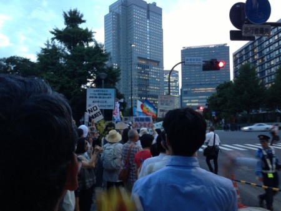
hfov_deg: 55.3
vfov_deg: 43.0
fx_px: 268
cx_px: 140
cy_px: 106
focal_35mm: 33
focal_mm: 4.13
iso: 125
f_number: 2.4
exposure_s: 1/20
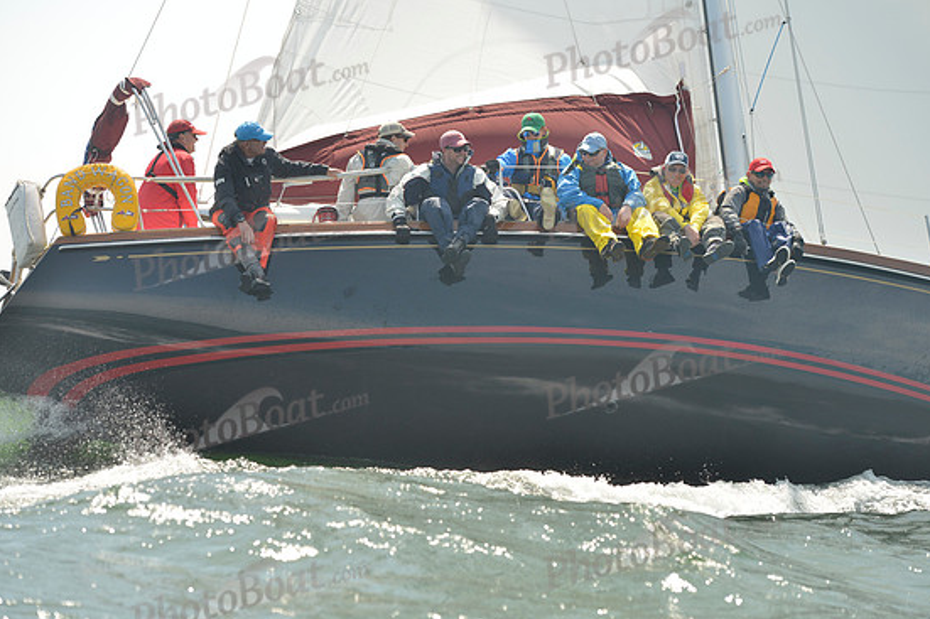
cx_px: 457
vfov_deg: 11.6
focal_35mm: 118
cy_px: 311
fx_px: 3047
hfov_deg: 17.4
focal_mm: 112
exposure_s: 1/1250
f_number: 4.5
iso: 200
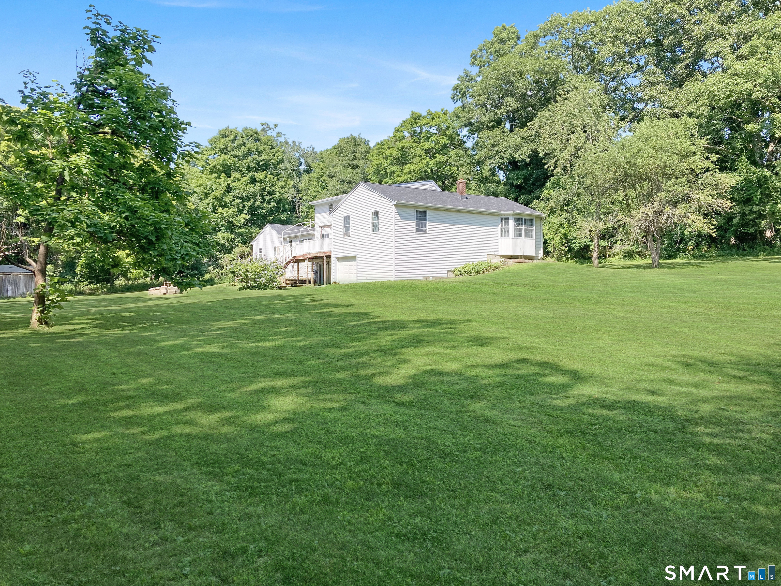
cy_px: 293
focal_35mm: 28
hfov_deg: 63.4
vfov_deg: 49.7
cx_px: 390
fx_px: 632
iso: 20
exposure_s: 1/759
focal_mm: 3.99
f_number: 1.8
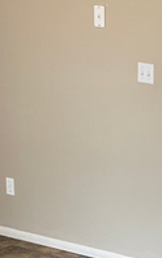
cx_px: 397
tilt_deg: -10.7
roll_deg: -3.5
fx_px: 628
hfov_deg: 11.8
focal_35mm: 89
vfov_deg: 23.3
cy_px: 145
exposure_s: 1/60
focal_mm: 4.2
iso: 200
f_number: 1.6
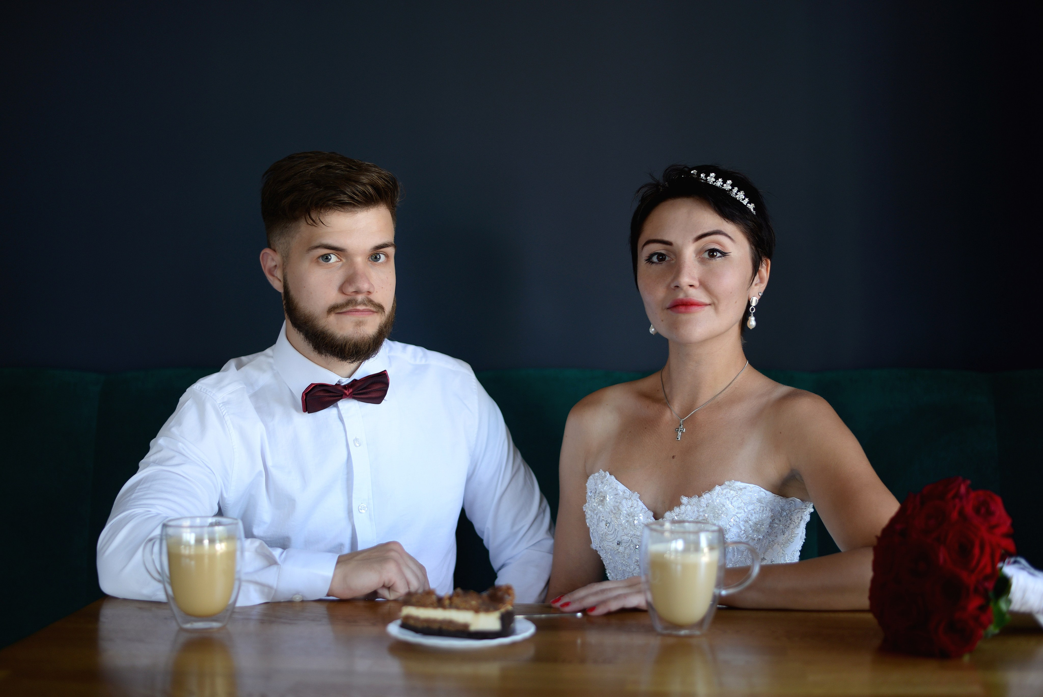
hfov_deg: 39.6
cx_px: 522
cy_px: 348
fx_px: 1449
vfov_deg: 27.0
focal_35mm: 50
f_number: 1.8
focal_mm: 50
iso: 200
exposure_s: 1/125
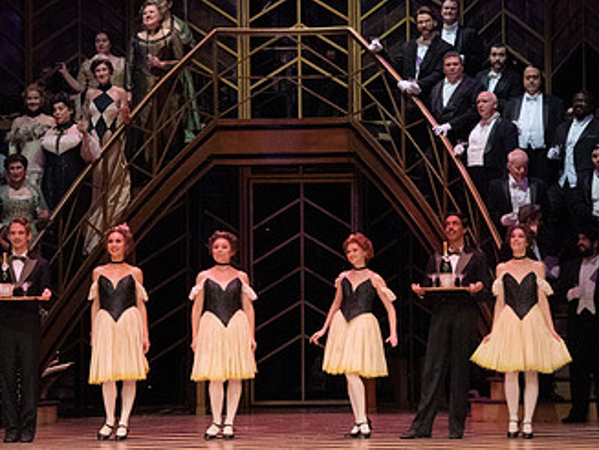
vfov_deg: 8.1
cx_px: 247
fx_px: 3187
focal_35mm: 184
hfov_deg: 10.7
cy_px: 118
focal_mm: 108
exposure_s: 1/400
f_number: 14
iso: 12800
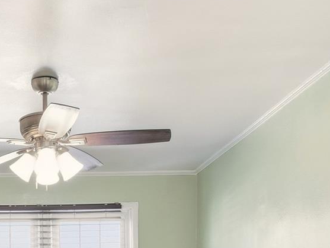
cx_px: 44
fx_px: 505
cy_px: 292
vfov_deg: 25.0
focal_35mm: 53
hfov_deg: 34.5
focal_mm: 10
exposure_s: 1/15
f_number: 8
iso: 320
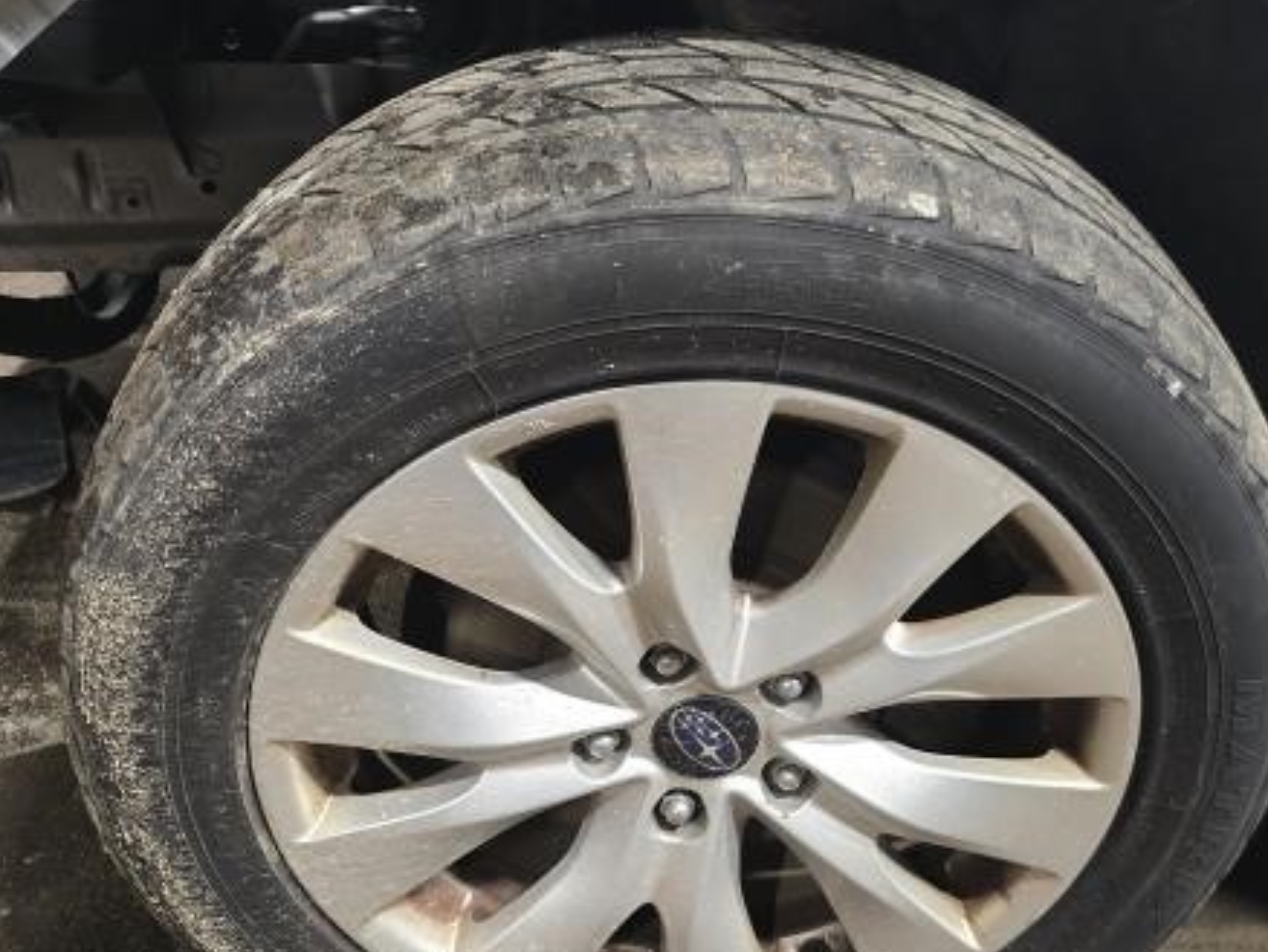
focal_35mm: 42
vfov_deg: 34.2
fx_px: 1539
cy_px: 590
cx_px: 776
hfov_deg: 44.5
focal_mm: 6.3
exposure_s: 1/60
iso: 1000
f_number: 1.7
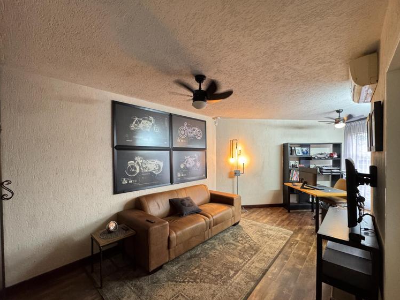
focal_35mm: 15
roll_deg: +0.3
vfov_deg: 81.7
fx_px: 173
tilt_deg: -0.4
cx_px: 213
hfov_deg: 98.0
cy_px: 158
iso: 640
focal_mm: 2.22
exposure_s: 1/50
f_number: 2.2
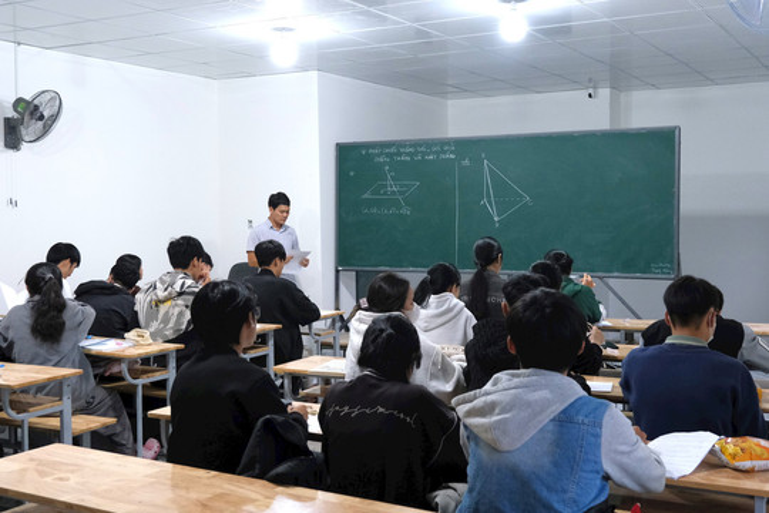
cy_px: 256
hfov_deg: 58.7
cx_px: 384
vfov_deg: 41.1
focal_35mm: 32
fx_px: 684
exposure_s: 1/100
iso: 2000
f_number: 4
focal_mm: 21.2
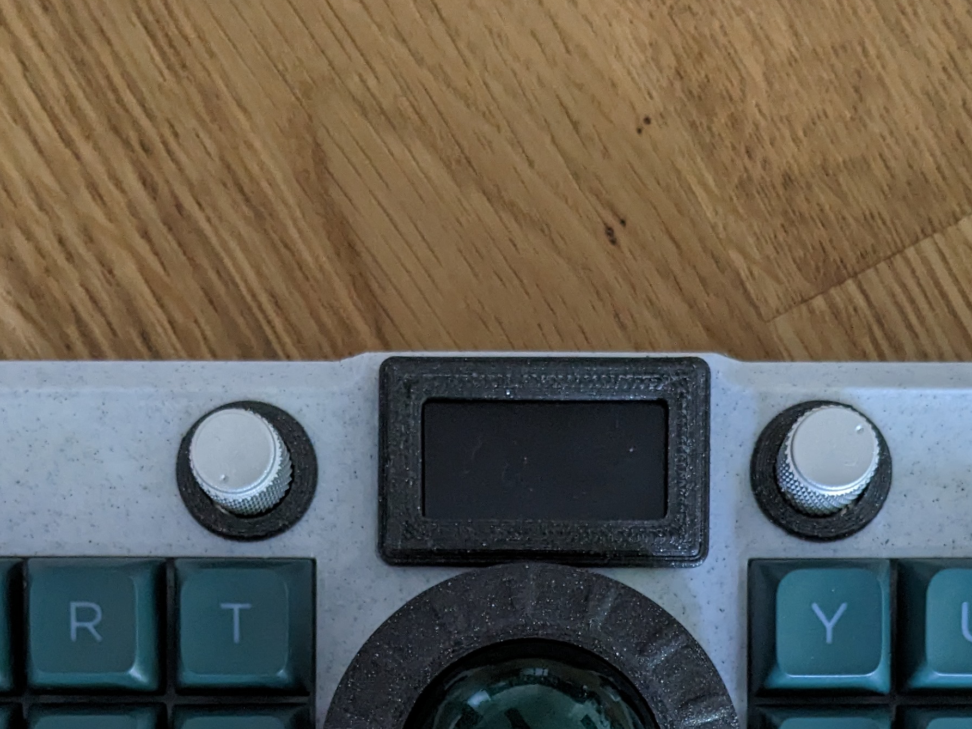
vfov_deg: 22.6
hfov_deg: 31.6
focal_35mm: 61
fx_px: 1713
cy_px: 807
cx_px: 557
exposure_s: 1/50
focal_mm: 4.38
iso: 383
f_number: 1.73
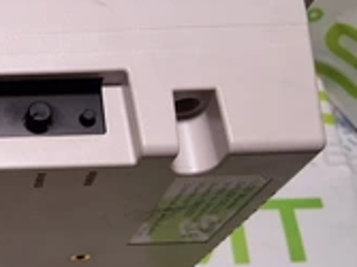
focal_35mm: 67
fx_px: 690
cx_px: -47
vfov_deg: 21.8
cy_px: 182
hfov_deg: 26.4
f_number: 1.9
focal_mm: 2.91
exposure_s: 1/120
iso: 40
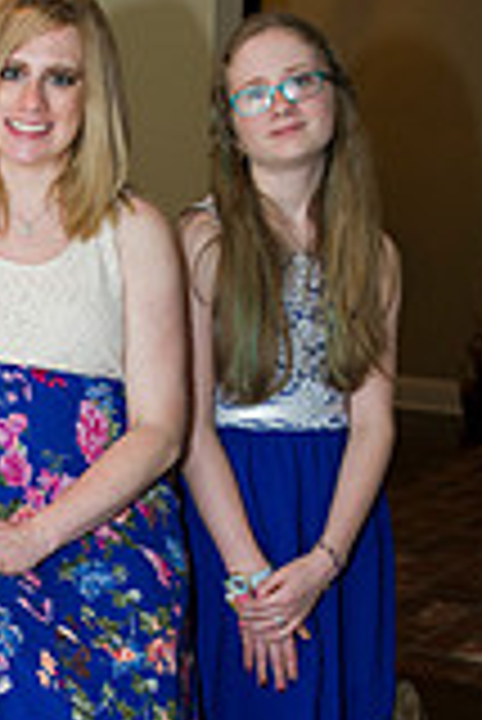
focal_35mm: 87
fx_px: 1743
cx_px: -43
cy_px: 558
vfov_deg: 23.1
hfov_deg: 15.3
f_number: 4
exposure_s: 1/160
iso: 1600
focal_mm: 31
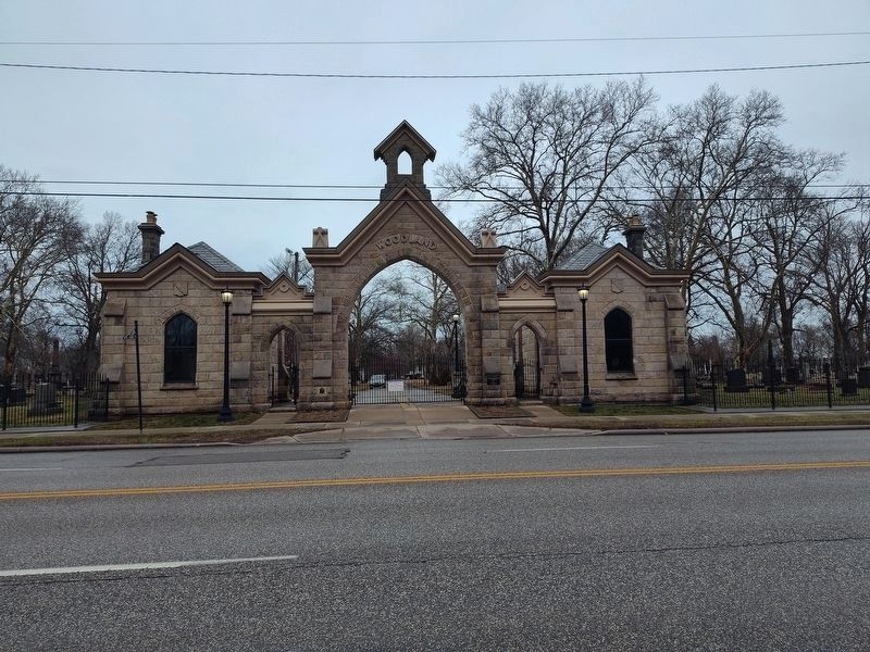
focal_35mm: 23
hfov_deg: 73.9
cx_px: 435
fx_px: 578
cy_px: 326
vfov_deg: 58.9
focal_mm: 5.56
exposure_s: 1/926
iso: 100
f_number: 1.8
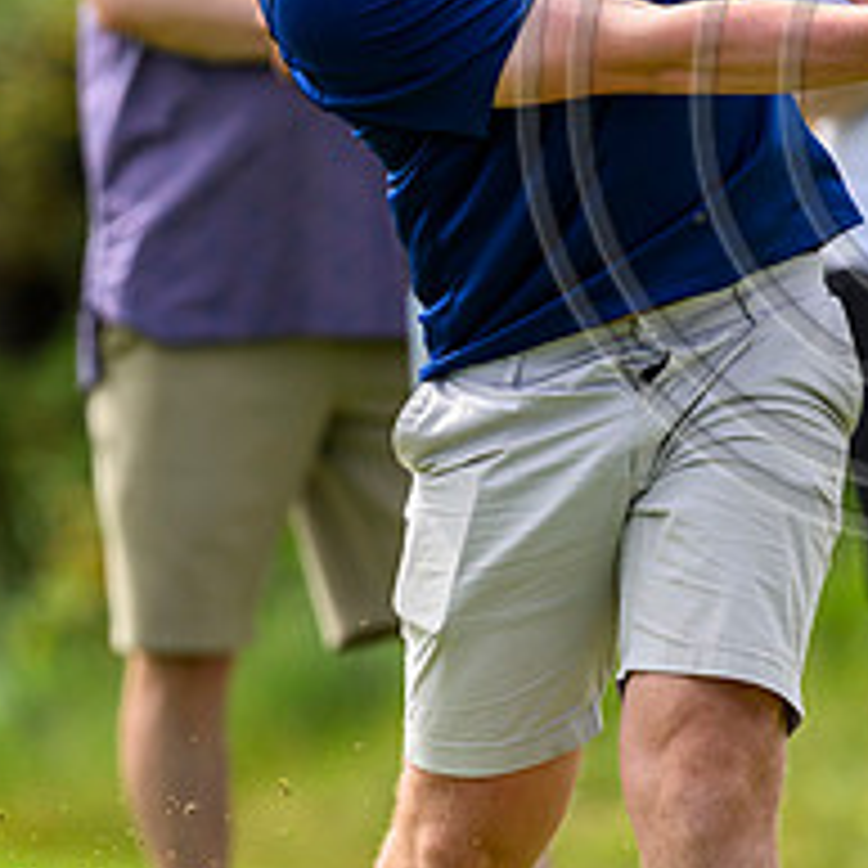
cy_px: -60
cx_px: 677
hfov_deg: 1.4
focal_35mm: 1261
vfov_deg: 1.4
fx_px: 35774
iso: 500
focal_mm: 400
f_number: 4
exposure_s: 1/2500
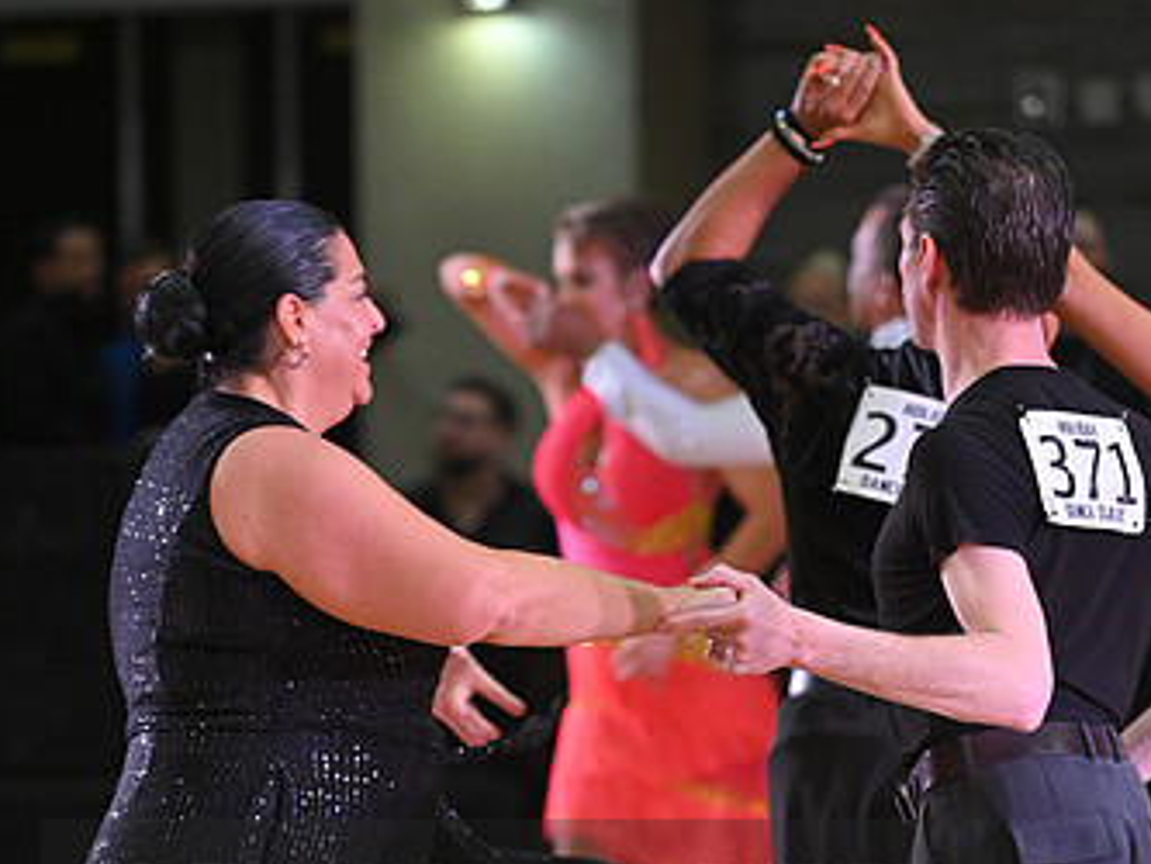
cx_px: 520
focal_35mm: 335
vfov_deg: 4.4
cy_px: 937
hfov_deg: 5.9
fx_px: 11143
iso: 3200
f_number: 5
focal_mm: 200
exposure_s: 1/320
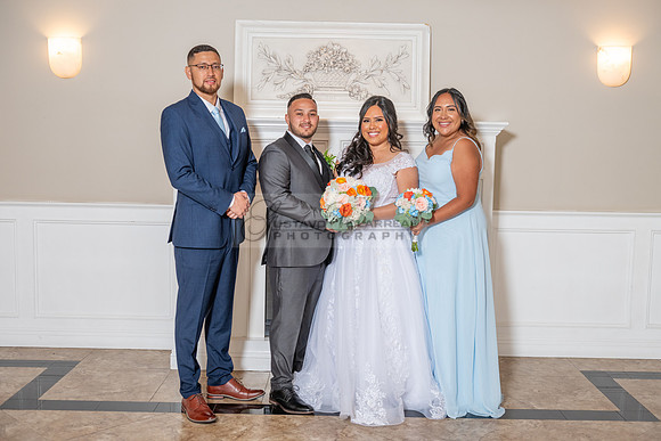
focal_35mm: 42
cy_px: 220
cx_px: 330
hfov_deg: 46.4
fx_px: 771
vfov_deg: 31.9
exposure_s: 1/160
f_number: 4.5
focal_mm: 42
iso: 640
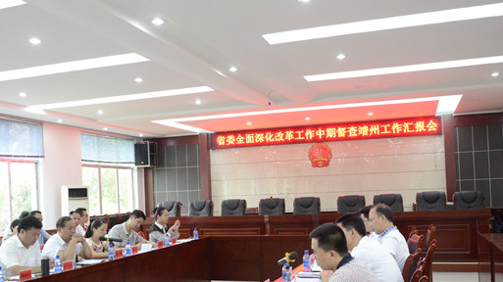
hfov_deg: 52.1
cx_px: 239
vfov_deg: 30.6
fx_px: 515
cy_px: 172
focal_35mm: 39
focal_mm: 21
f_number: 5.6
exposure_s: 1/45
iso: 3200
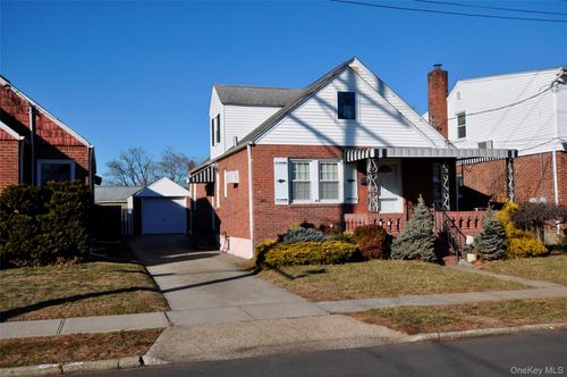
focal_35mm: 36
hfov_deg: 53.2
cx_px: 284
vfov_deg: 36.8
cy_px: 188
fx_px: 566
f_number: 10
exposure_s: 1/400
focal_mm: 24
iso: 200
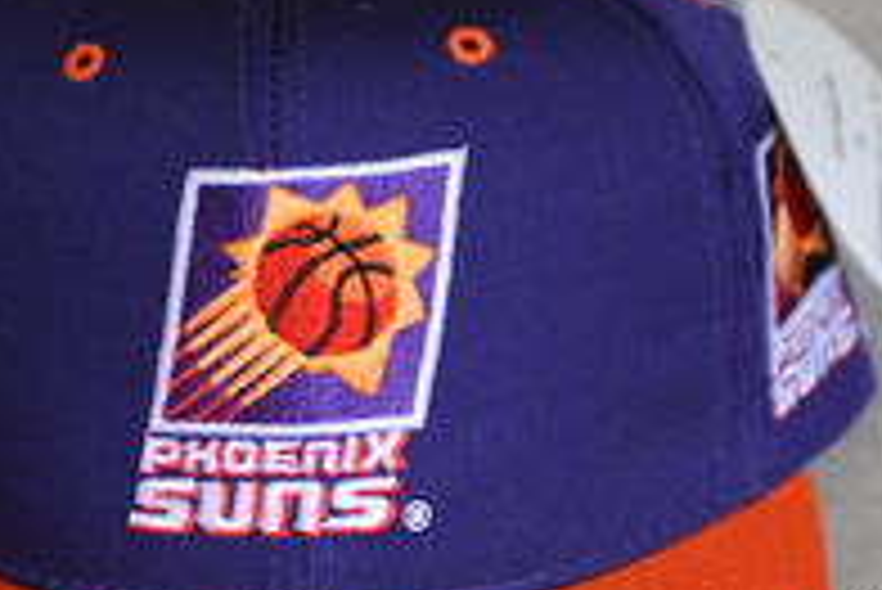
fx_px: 4192
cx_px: 342
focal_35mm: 171
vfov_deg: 8.0
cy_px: 403
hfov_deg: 12.0
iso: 200
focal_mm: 70
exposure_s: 1/15
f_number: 2.8
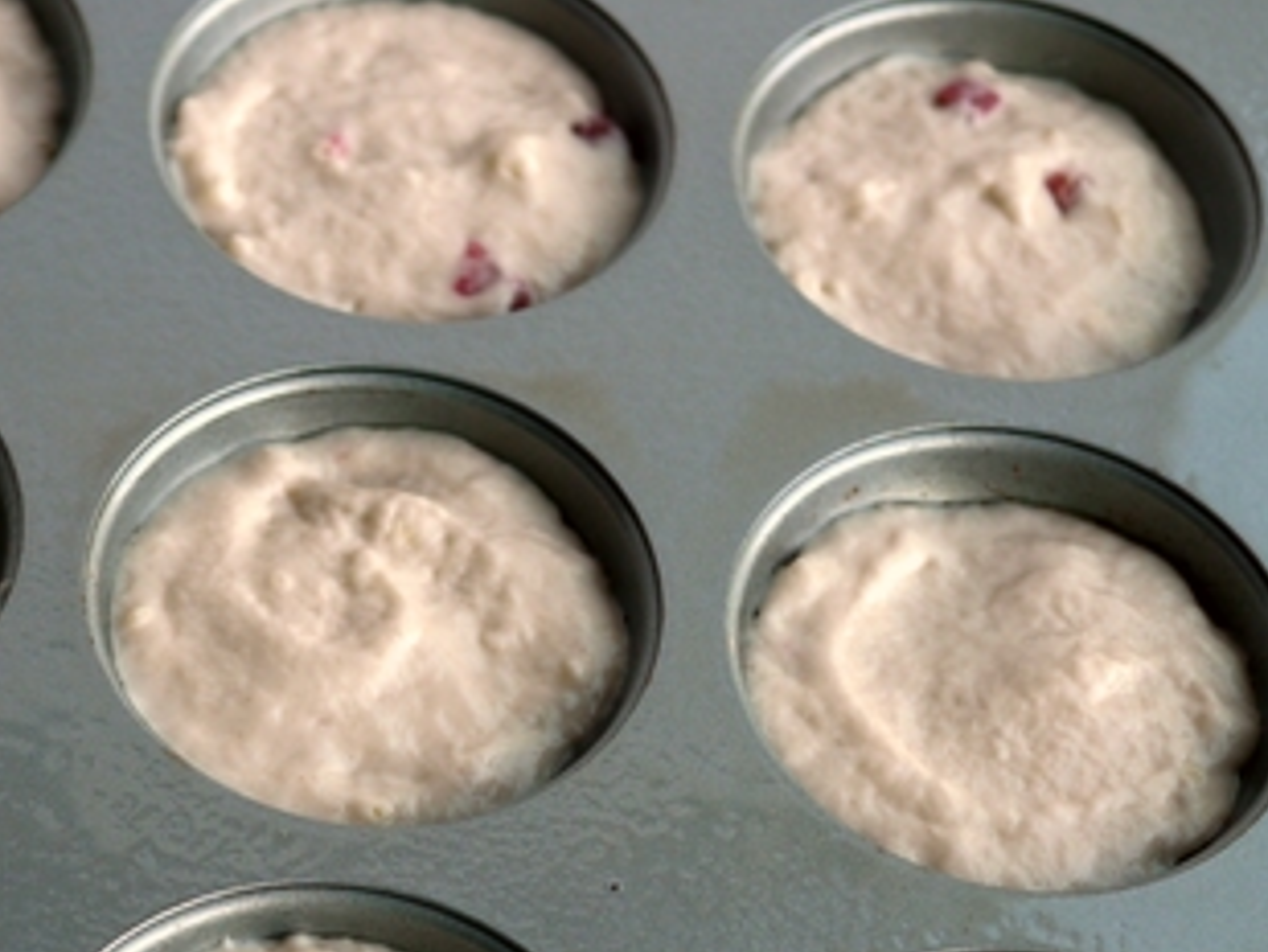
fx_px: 3408
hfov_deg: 20.8
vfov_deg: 15.7
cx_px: 199
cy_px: 880
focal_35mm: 93
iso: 100
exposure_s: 1/400
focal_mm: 25
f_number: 2.5
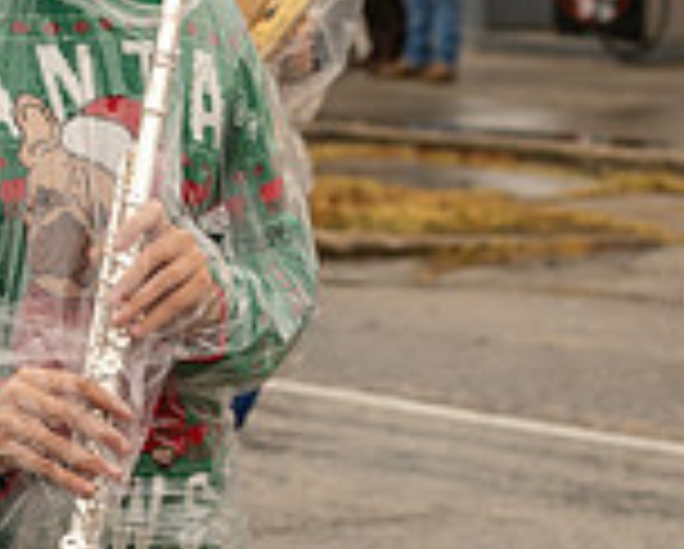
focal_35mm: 235
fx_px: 4763
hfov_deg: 8.2
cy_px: -5
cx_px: 326
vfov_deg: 6.6
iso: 200
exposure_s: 1/640
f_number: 2.8
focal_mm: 44
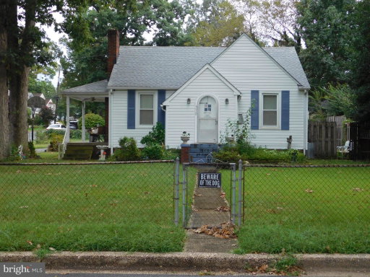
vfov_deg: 32.2
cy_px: 138
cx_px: 185
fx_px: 481
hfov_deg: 42.1
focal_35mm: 45
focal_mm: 8
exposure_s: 1/60
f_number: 3.7
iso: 125
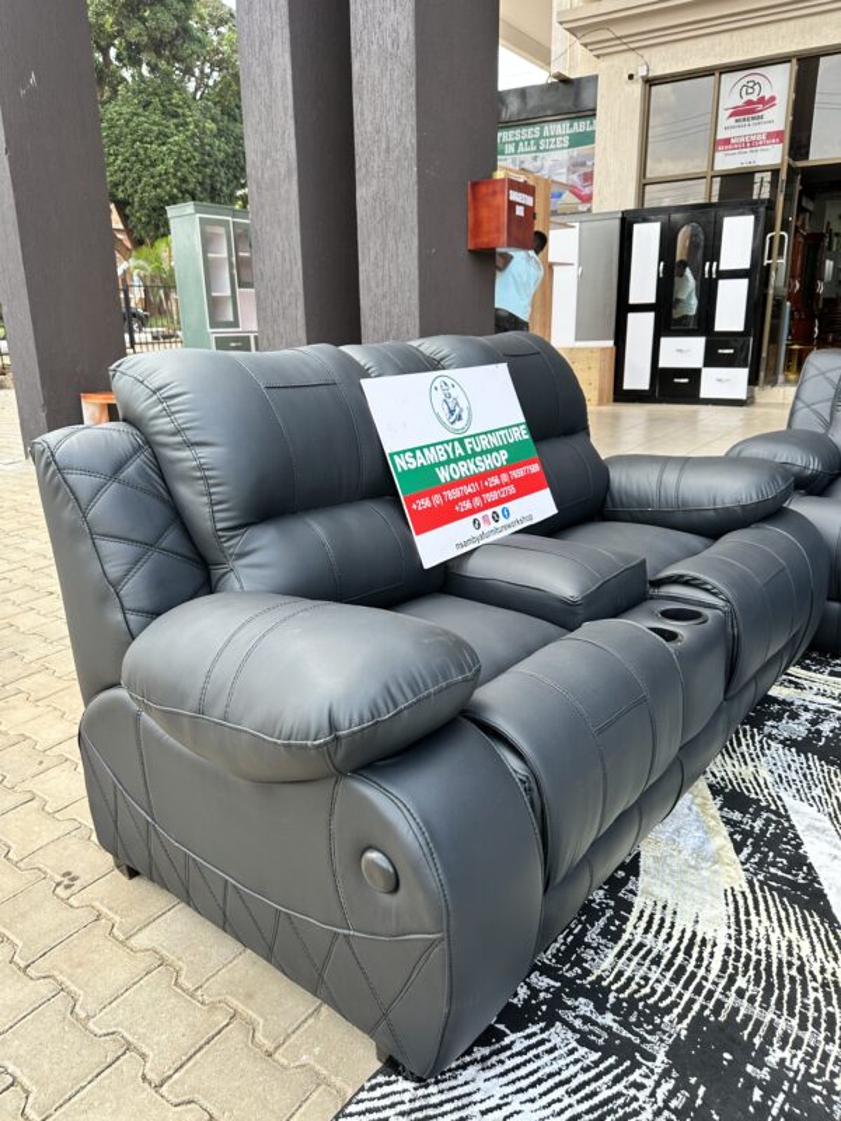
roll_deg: -0.4
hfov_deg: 56.8
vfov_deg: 71.6
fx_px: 777
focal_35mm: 24
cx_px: 420
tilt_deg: -16.1
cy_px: 560
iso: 80
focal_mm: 6.86
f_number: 1.78
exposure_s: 1/390
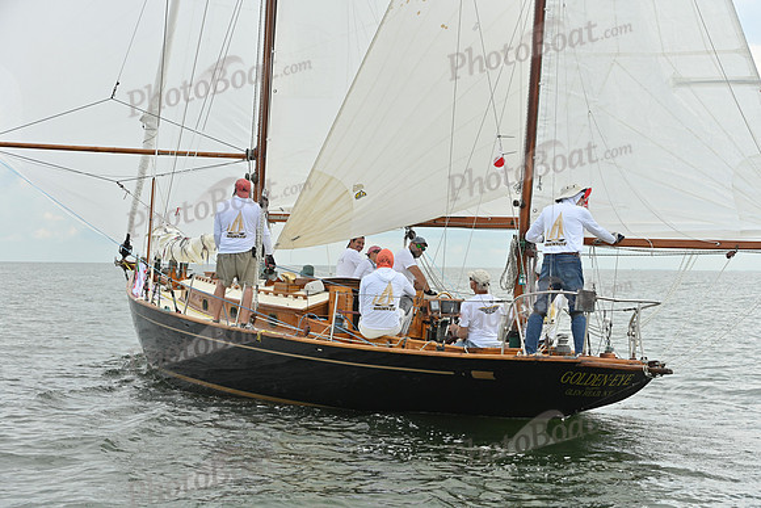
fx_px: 1480
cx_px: 380
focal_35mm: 70
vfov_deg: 19.5
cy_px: 254
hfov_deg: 28.8
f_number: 6.3
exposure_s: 1/1250
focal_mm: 70
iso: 320
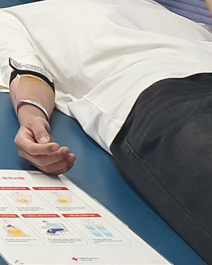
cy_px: -88
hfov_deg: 10.5
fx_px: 909
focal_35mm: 116
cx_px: -371
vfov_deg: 15.7
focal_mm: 4.3
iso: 160
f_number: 2.4
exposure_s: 1/120
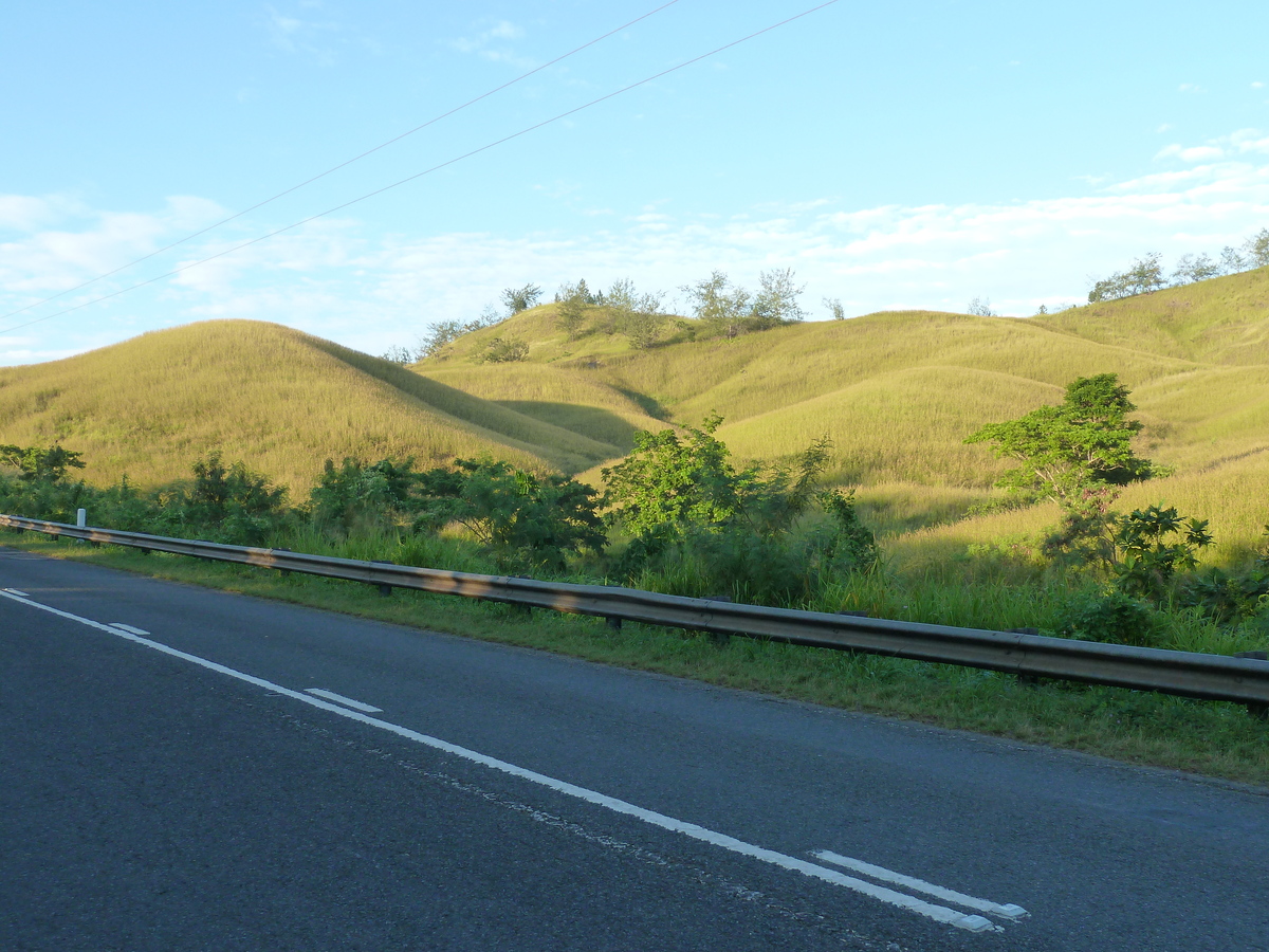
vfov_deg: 40.7
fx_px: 1283
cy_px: 476
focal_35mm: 35
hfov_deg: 52.6
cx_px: 634
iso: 125
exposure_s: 1/160
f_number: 4
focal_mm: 5.7
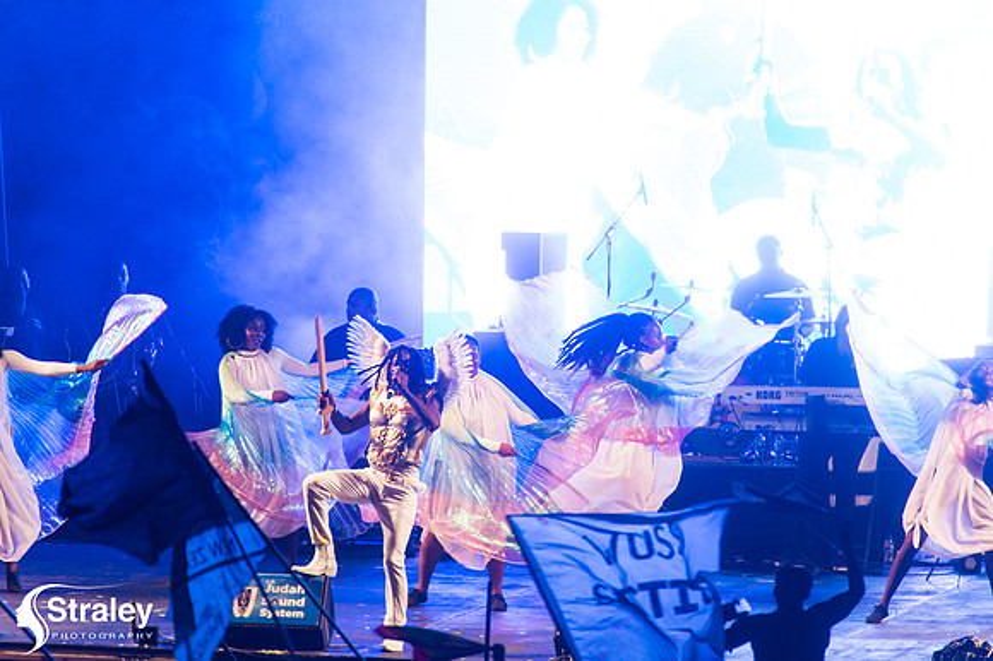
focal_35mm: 340
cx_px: 496
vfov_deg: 4.0
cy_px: 330
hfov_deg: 6.1
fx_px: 9373
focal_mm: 340
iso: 3200
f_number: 5.6
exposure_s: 1/200
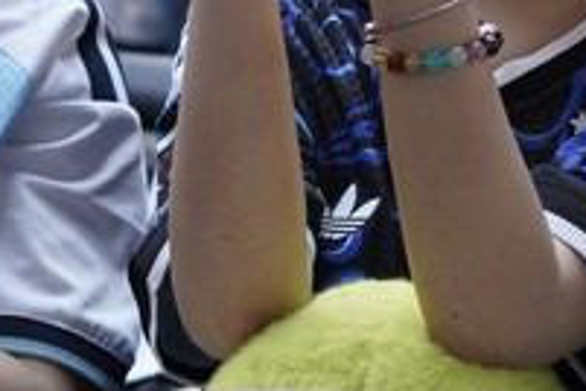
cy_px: -12
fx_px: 3890
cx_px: 341
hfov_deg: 8.6
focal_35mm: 239
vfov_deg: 5.7
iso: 800
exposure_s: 1/250
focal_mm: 50
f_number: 2.8
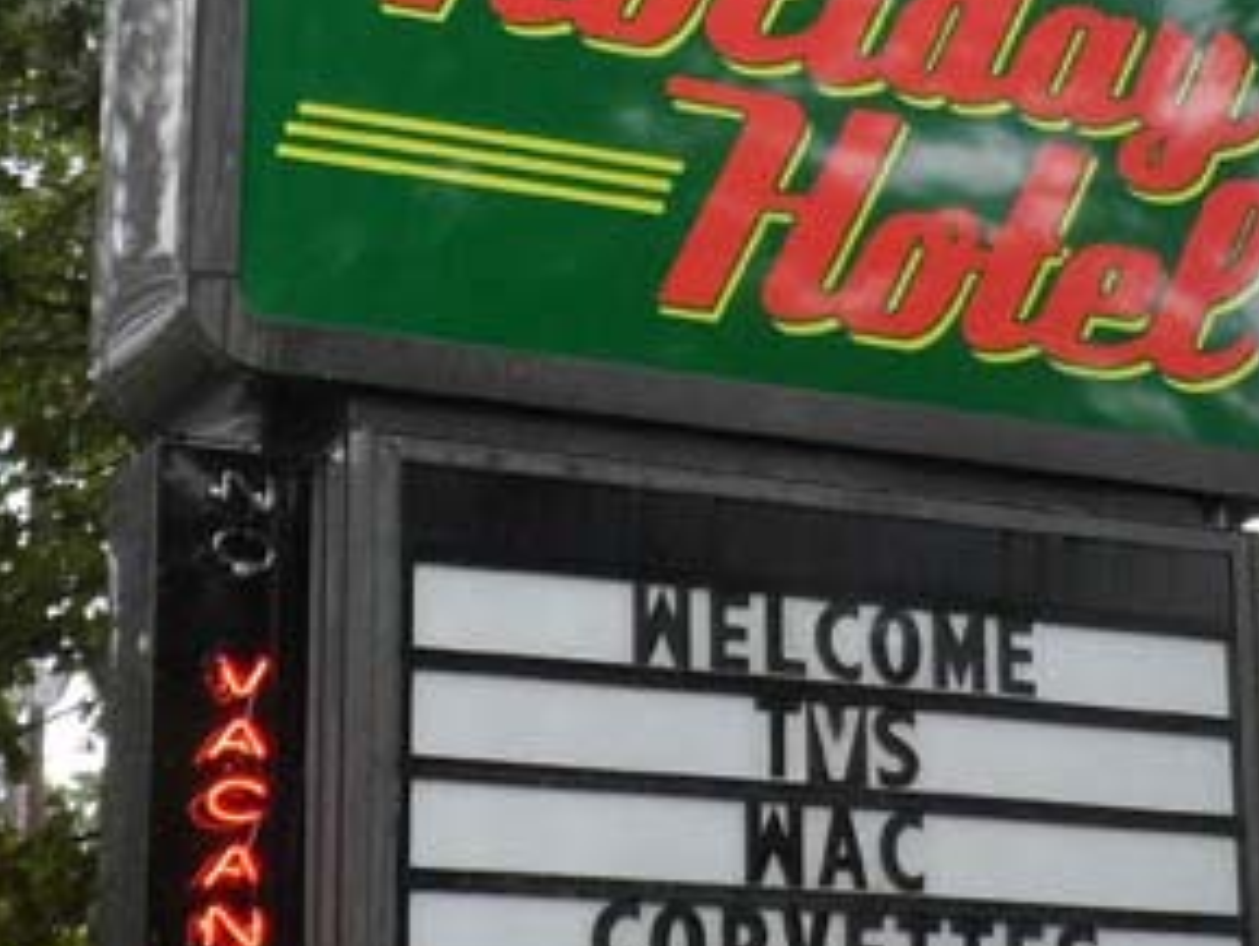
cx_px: 645
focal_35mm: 85
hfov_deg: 23.0
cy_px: 453
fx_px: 3093
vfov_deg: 17.4
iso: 100
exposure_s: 1/125
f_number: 3.2
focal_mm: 4
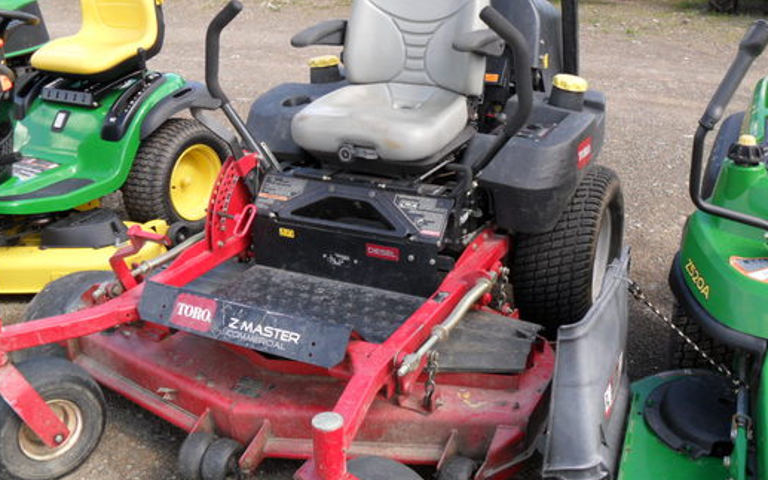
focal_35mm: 39
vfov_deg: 32.7
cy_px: 204
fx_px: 816
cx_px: 388
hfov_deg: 50.4
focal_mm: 6.3
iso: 80
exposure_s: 1/250
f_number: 3
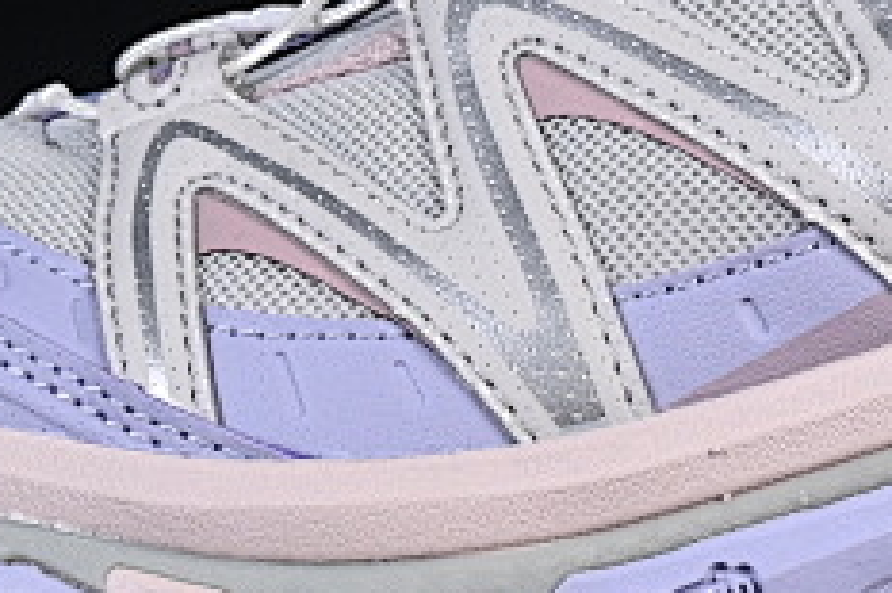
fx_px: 8616
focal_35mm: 348
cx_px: 785
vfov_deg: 3.9
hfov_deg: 5.9
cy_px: -92
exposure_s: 1/80
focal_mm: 50
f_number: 8
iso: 160
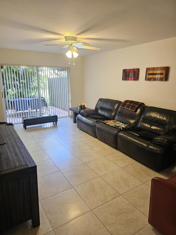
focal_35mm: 23
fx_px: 156
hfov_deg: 58.9
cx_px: 88
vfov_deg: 73.9
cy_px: 118
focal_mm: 6.3
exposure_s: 1/120
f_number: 1.7
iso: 640
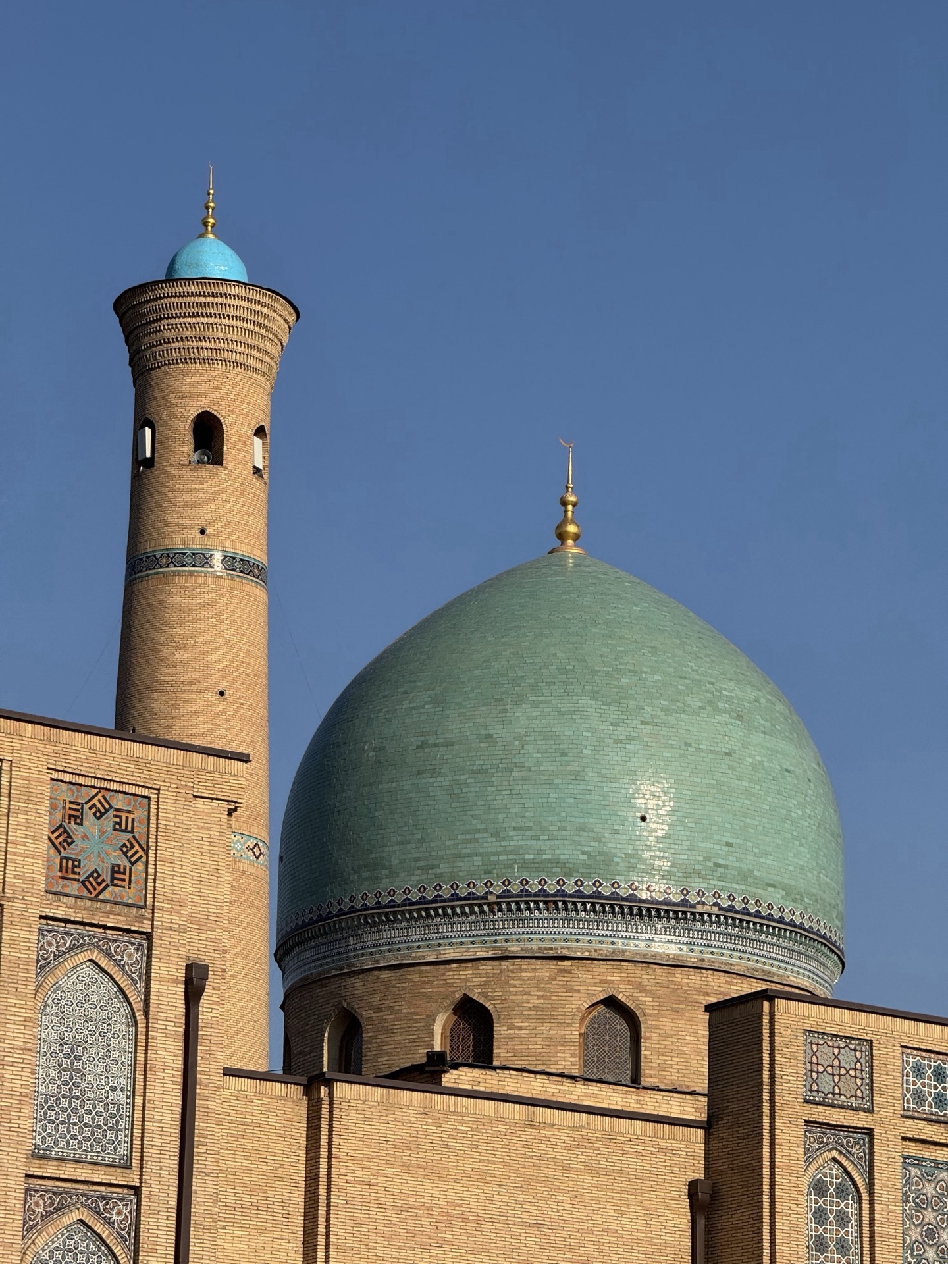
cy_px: 632
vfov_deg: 16.4
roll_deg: -0.7
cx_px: 474
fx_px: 4382
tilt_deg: +14.7
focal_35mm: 120
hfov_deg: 12.3
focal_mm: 15.66
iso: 50
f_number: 2.8
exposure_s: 1/1969
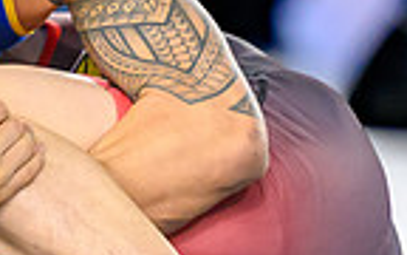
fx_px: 10438
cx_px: -51
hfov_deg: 2.2
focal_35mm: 941
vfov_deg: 1.4
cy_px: 106
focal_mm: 170
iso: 2500
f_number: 2.8
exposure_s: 1/800
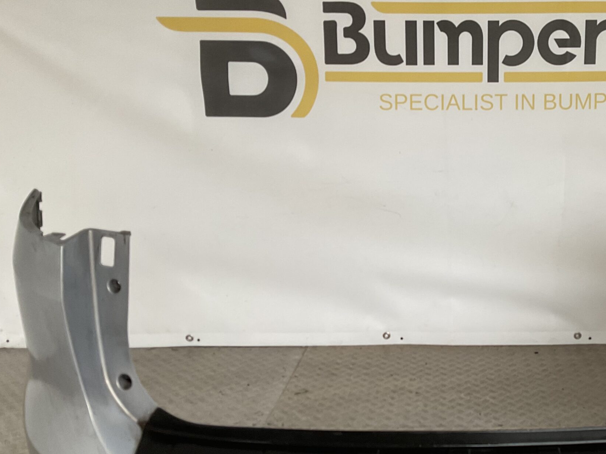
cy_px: 290
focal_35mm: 45
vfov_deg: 32.0
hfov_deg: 40.8
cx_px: 459
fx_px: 788
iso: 50
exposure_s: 1/60
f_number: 1.8
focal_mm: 3
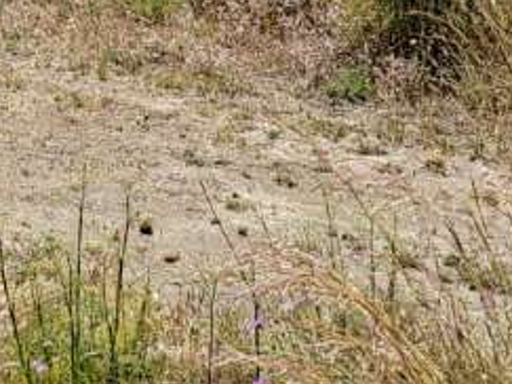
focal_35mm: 167
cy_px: -689
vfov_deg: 7.9
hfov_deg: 11.5
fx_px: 2469
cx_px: -156
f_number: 1.9
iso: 100
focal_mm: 5.52
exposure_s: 1/2000
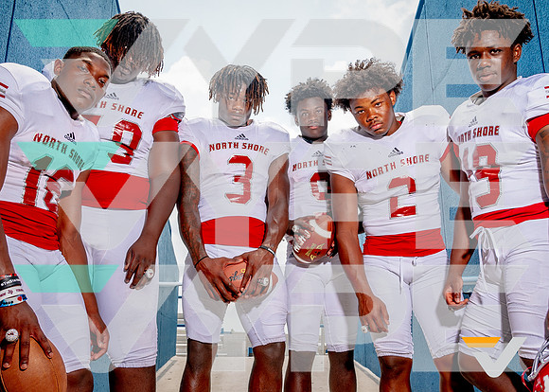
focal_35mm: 33
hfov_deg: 56.0
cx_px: 267
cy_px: 222
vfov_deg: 41.5
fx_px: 516
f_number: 8
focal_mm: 24
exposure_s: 1/125
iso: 100
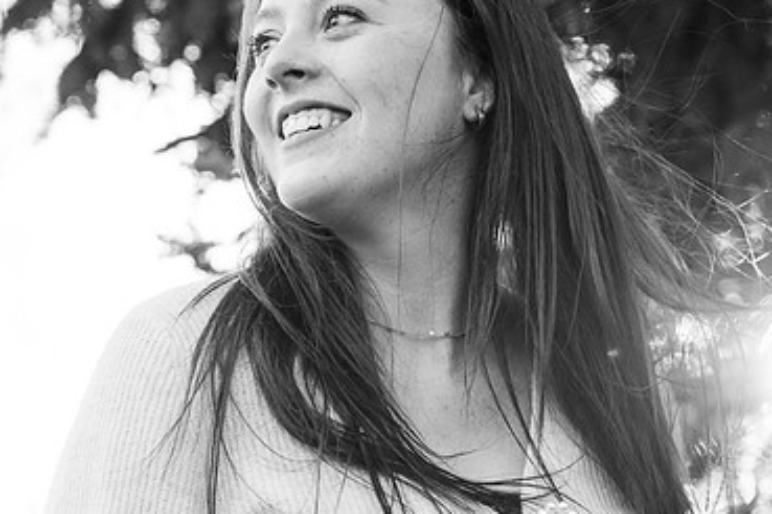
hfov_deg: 13.6
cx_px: 492
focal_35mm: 151
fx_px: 3238
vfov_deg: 9.1
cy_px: 346
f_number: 5.6
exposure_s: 1/500
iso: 2000
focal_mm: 96
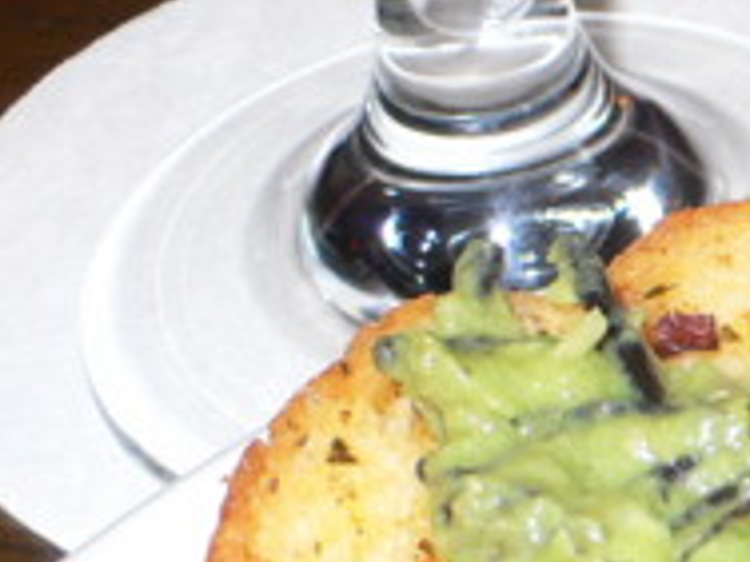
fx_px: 3142
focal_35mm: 145
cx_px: 1436
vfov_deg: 10.2
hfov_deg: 12.2
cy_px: 558
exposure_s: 1/30
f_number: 2.8
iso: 100
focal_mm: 6.3
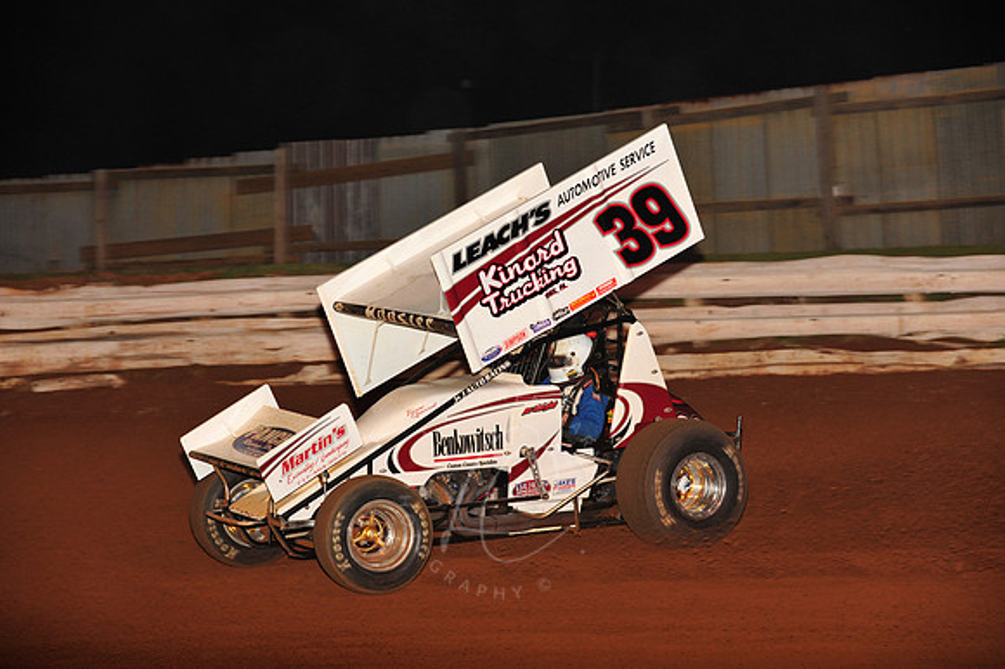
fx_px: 3766
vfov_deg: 10.1
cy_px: 334
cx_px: 502
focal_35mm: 135
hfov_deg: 15.2
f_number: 6.3
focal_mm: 135
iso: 1000
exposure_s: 1/320
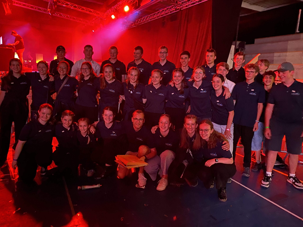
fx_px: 228
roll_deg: -2.0
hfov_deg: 67.3
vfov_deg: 53.1
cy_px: 114
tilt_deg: -10.3
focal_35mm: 26
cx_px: 152
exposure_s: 1/15
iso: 1600
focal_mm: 4.25
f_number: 1.8
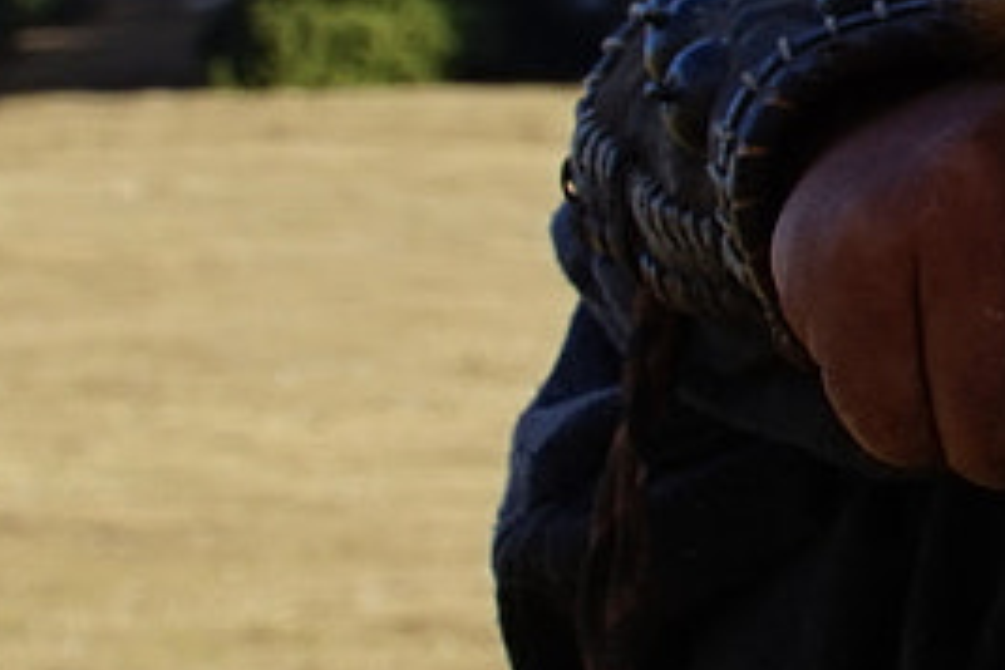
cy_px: 45
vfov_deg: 4.4
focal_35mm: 312
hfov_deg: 6.5
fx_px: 8709
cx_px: 1780
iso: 100
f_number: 9
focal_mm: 35
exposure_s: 1/125
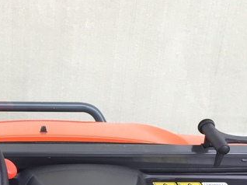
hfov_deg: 25.5
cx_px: 7
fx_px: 520
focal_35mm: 73
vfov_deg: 19.6
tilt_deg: -28.8
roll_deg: -0.6
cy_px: 180
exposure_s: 1/40
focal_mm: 4.15
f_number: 2.2
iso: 32
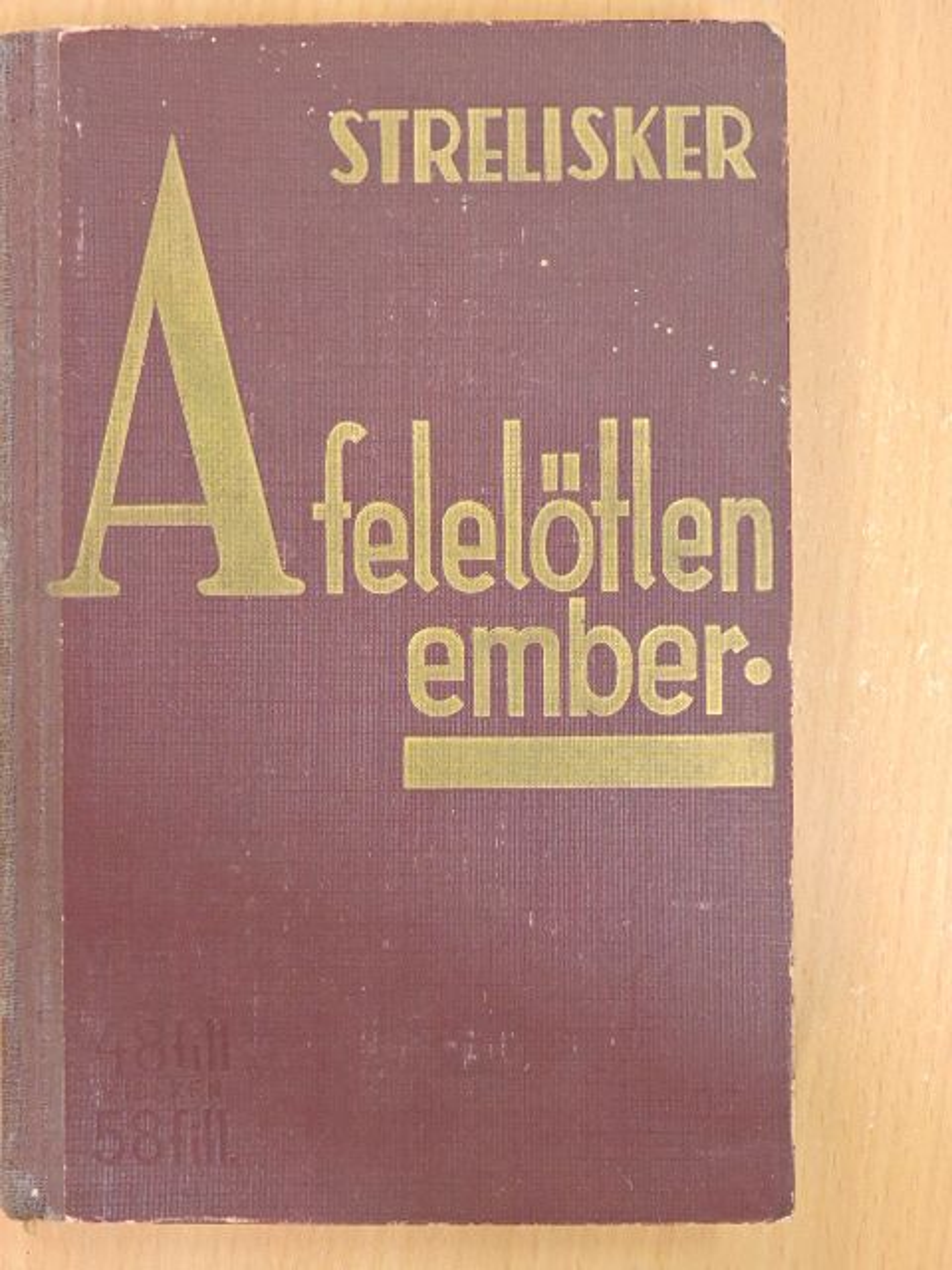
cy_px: 635
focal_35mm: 60
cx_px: 476
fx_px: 2200
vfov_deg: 32.2
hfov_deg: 24.4
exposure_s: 1/8
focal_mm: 10.7
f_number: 4.2
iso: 640
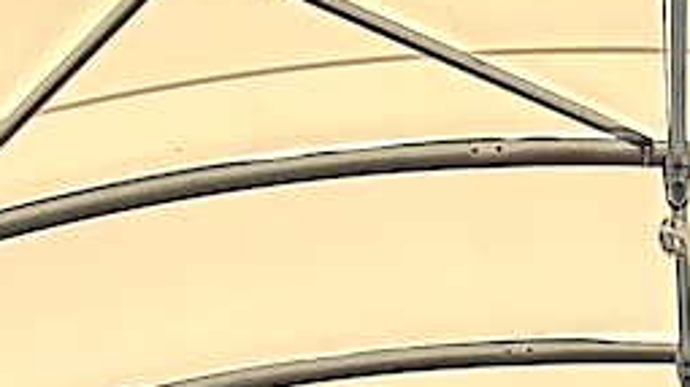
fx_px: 3748
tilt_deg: -1.4
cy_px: 1862
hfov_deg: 10.4
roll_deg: -2.1
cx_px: 750
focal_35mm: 205
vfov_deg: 4.9
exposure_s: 1/514
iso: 80
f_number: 1.78
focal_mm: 6.76
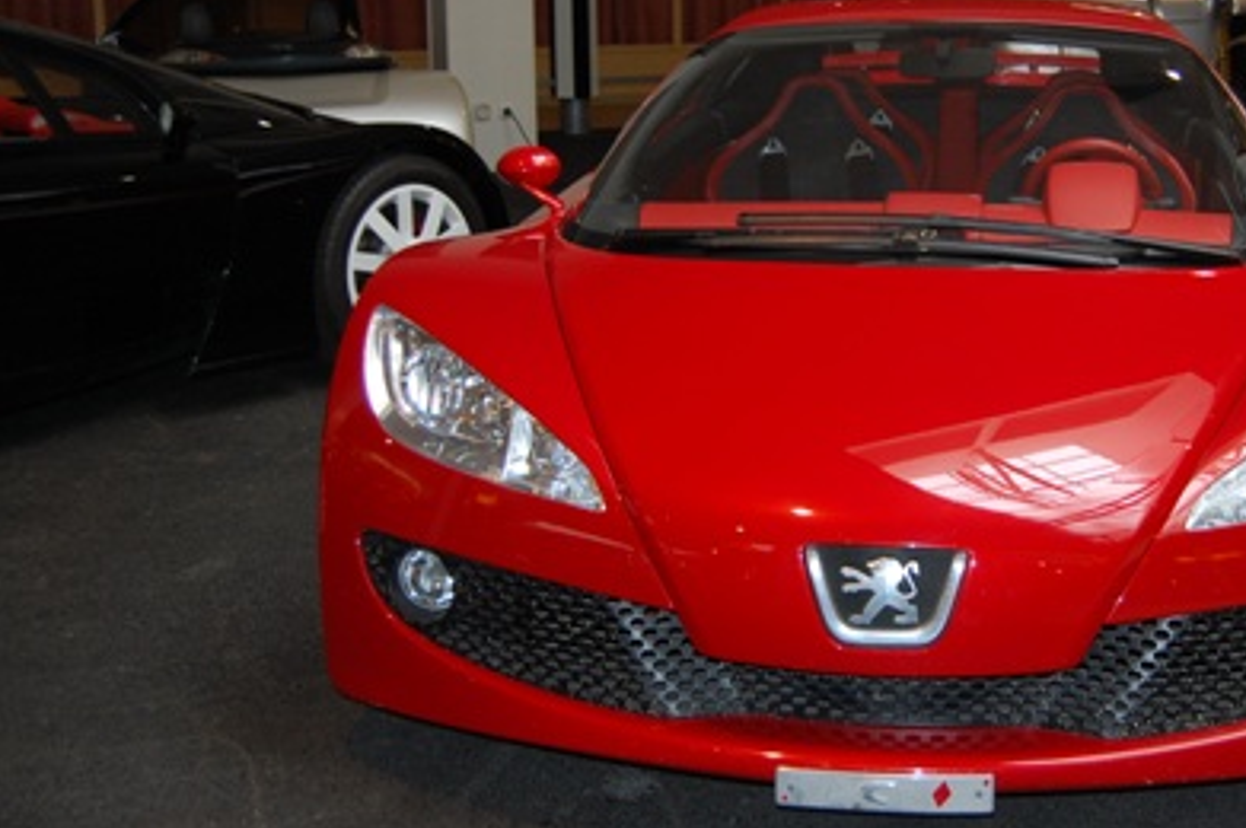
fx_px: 1833
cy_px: 352
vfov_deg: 25.4
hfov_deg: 37.1
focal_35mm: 53
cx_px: 844
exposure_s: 1/60
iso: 400
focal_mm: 26
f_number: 4.2
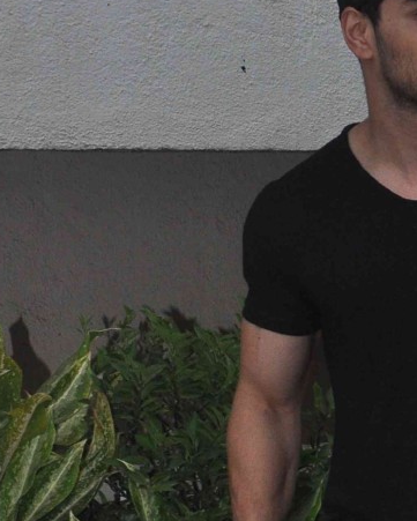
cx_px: 426
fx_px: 3038
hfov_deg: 7.8
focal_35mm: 197
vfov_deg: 9.7
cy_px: 560
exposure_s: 1/250
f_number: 10
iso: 640
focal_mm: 42
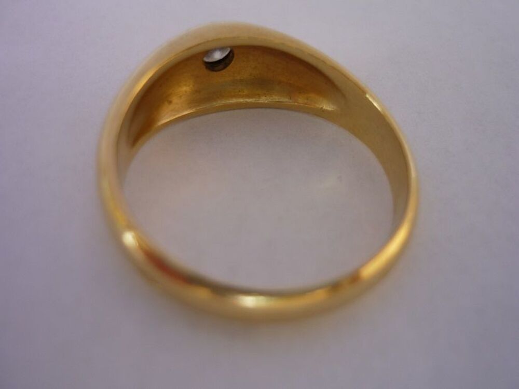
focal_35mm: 33
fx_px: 495
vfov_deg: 42.9
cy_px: 194
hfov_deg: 55.4
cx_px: 260
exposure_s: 1/80
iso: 80
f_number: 2.8
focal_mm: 5.5
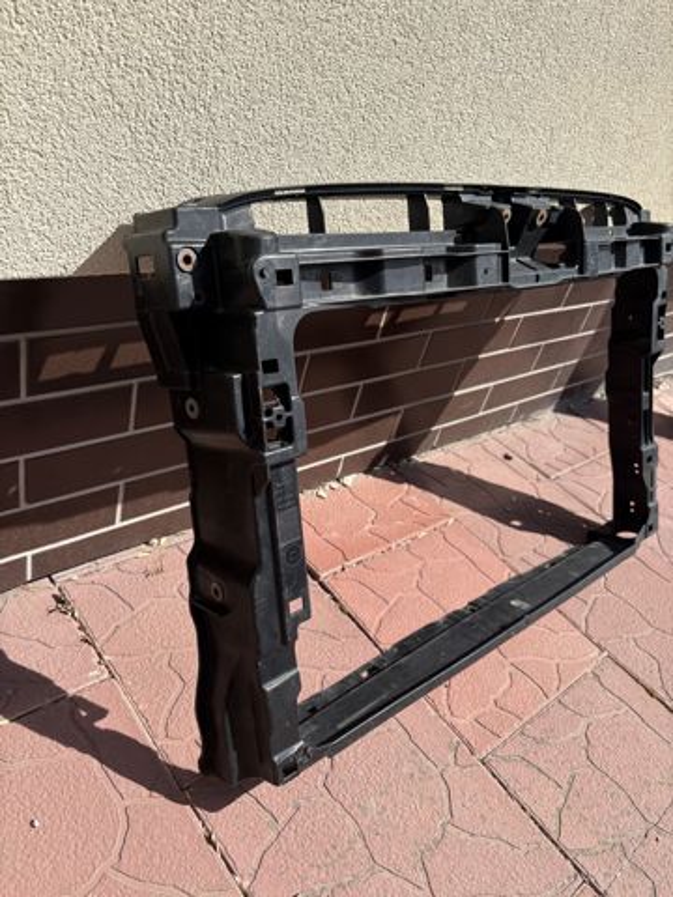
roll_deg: -16.6
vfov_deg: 67.3
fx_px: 674
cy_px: 448
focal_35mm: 26
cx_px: 336
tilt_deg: -33.9
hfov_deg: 53.1
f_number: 1.6
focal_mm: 5.96
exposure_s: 1/2865
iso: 50
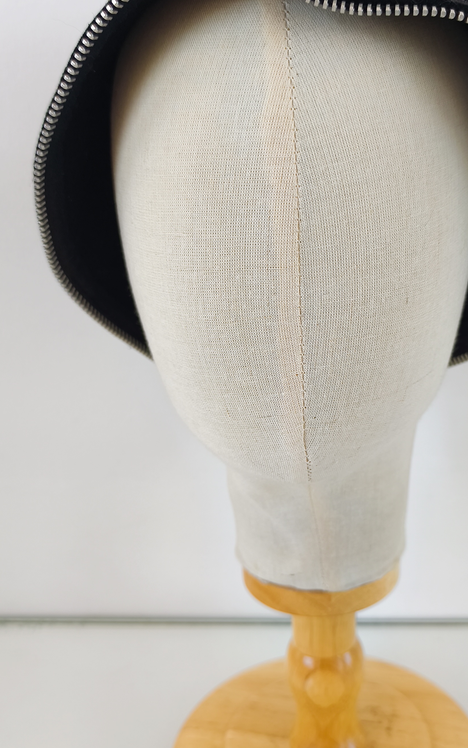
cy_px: 395
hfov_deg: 33.3
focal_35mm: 38
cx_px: 303
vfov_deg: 51.5
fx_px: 776
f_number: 1.65
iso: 50
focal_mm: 6.14
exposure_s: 1/30
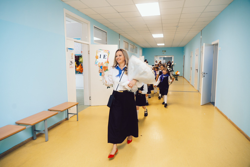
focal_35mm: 24
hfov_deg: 73.7
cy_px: 84
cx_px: 125
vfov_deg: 53.1
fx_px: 167
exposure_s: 1/125
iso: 500
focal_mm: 24
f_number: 4
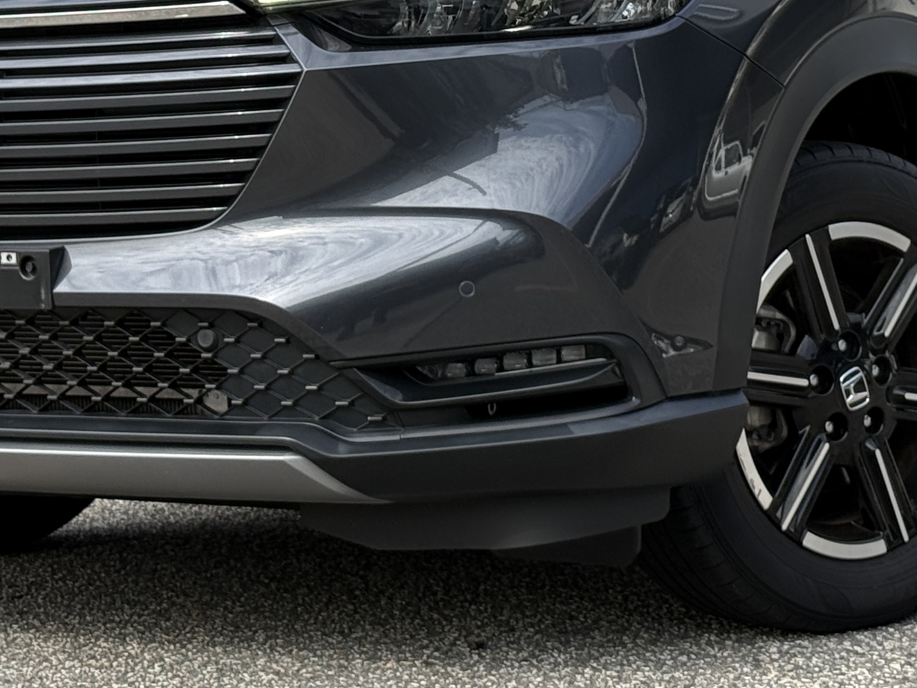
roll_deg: -0.1
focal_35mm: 118
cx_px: 517
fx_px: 3126
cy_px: -22
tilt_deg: +2.5
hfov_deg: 16.7
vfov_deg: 12.4
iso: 80
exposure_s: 1/2415
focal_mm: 6.76
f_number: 1.78
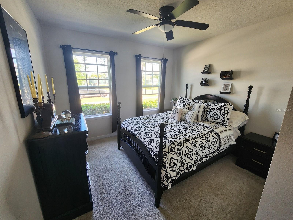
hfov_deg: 106.2
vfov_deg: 89.9
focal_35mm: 13
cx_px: 146
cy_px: 110
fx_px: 110
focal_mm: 2.2
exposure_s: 1/60
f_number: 2.2
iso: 160
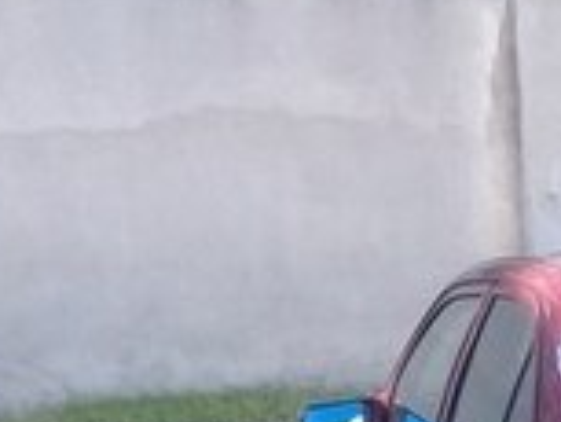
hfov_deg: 13.8
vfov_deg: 10.2
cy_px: 857
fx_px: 2173
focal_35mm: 134
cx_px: 862
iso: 50
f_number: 2.2
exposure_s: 1/120
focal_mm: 3.3
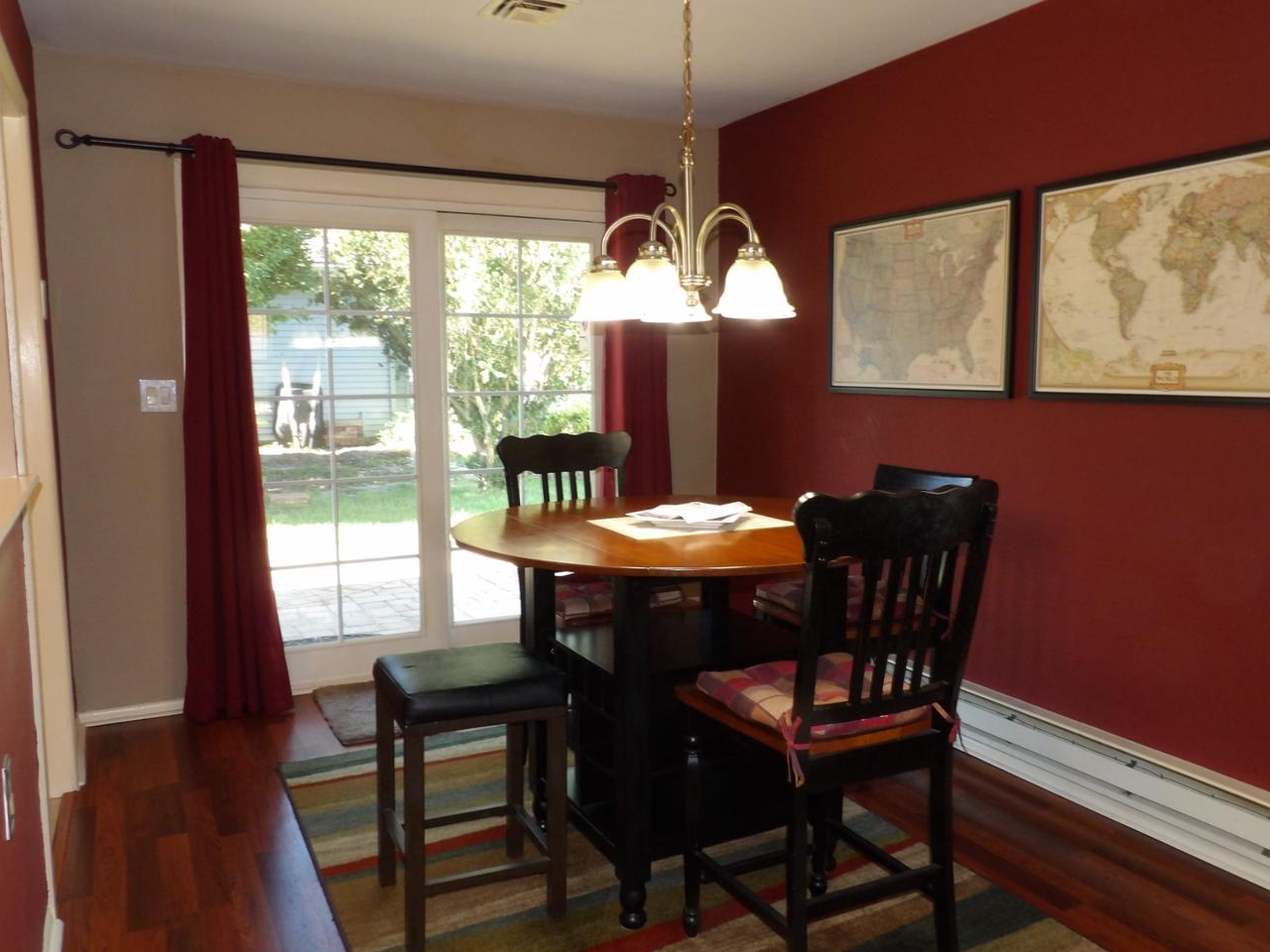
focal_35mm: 27
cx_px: 666
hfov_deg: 65.3
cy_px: 485
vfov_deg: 51.4
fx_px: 991
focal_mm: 4.3
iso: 200
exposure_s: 1/33
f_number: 3.2
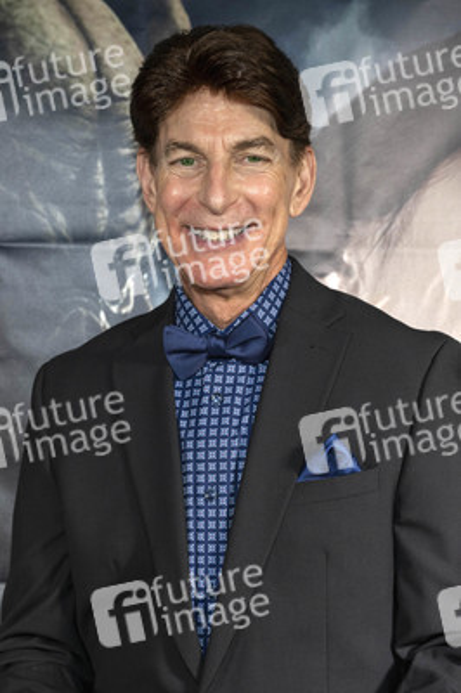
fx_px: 1424
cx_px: 230
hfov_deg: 18.4
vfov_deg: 27.4
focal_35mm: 74
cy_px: 346
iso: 800
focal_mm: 74
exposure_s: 1/200
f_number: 5.6
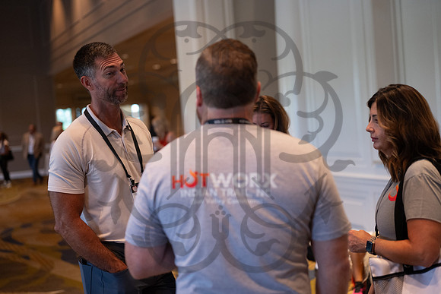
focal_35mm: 50
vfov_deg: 27.0
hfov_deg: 39.6
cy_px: 147
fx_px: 613
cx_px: 220
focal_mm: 50
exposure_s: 1/160
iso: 1600
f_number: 2.2
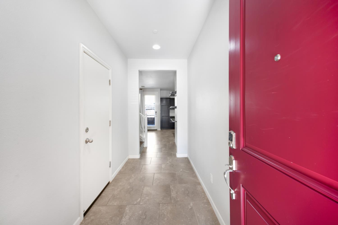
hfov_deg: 104.3
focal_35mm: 14
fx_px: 131
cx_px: 169
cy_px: 112
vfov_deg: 81.1
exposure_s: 1/25
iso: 400
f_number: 4
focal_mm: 14
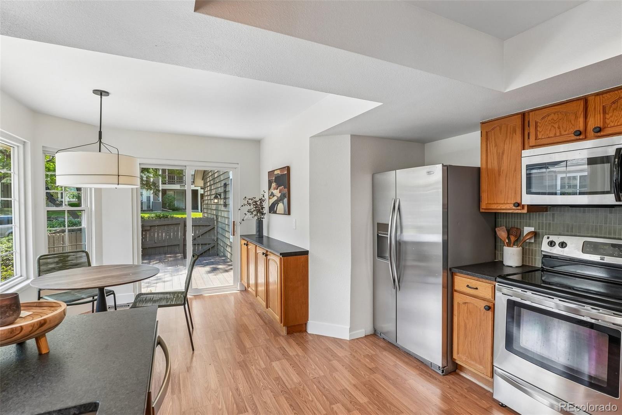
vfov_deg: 72.0
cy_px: 208
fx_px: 285
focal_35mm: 16
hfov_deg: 95.0
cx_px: 311
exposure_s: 1/30
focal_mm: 11
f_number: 8
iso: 200
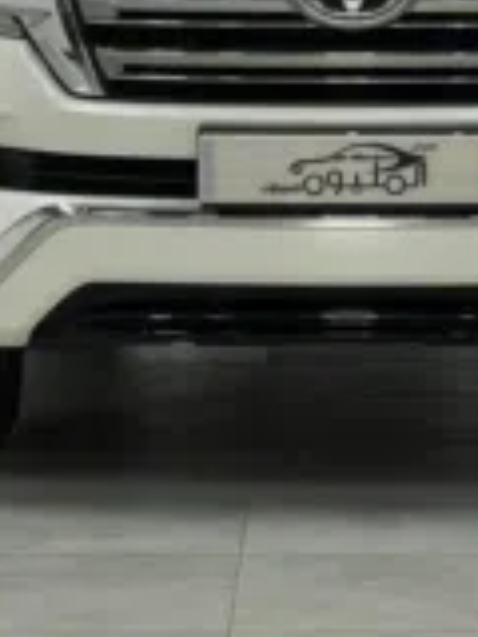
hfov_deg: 7.7
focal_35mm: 192
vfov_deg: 10.2
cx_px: 355
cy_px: 36
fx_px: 3535
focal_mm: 9
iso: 320
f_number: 2.8
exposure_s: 1/50
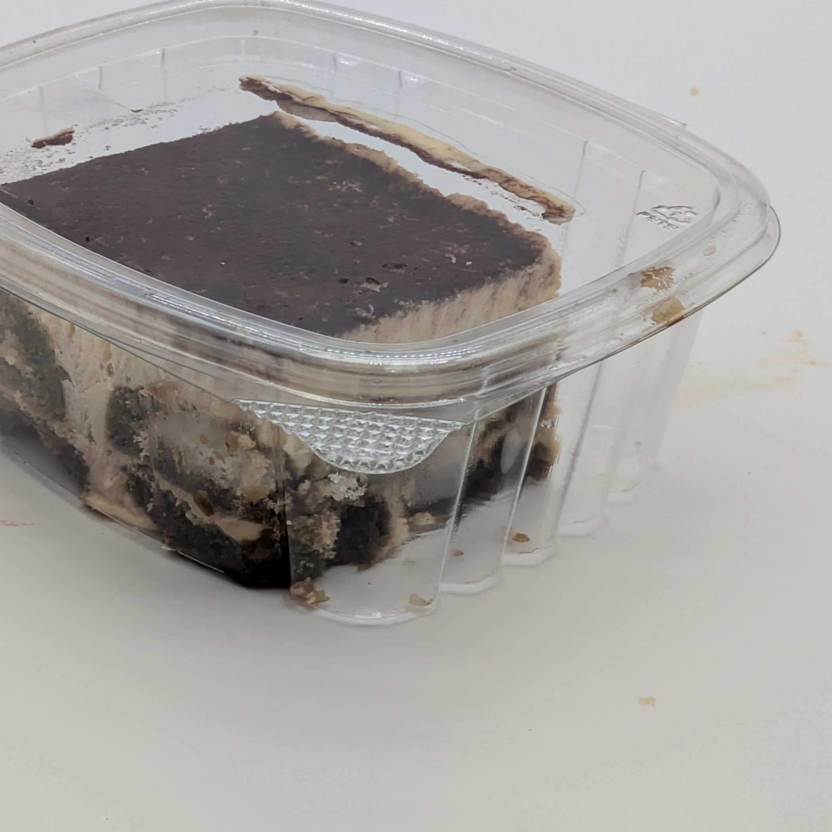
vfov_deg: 17.5
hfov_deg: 17.5
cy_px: 320
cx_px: 326
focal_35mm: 99
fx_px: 2692
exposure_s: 1/753
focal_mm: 5.43
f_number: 1.89
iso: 71
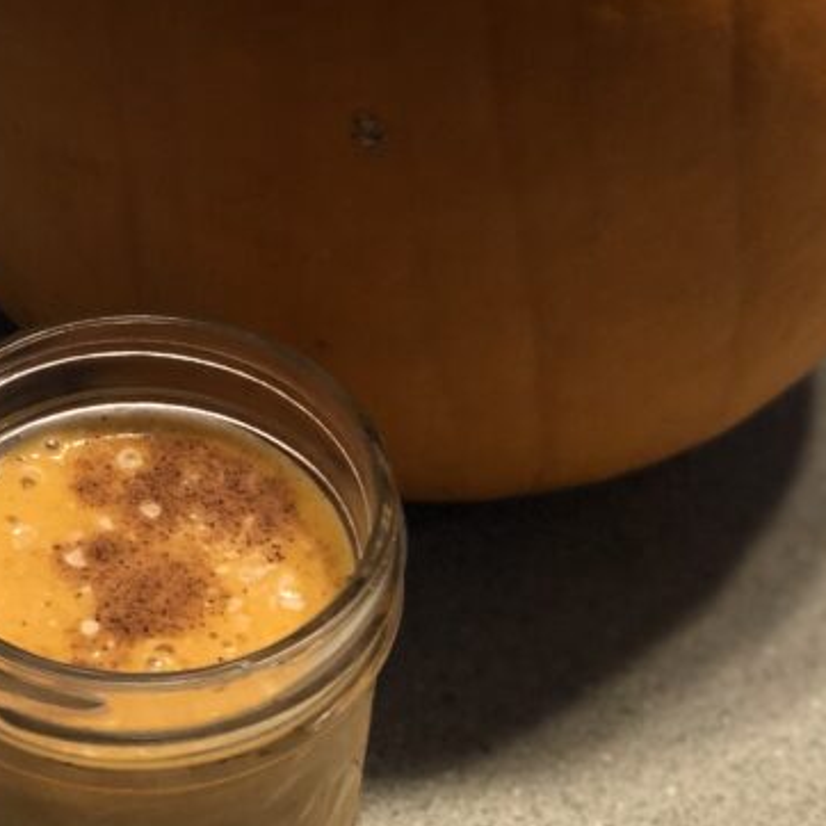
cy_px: 30
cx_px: 479
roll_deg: -4.5
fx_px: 3510
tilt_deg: -39.8
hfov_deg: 13.4
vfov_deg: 13.3
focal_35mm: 130
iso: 80
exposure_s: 1/40
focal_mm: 6
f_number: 2.4
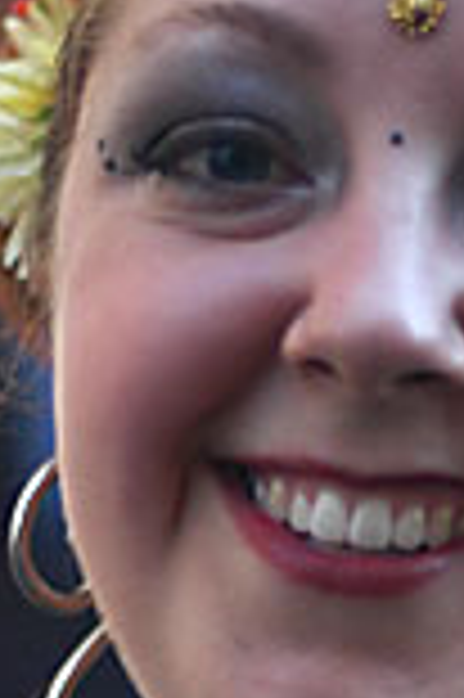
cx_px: 484
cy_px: 806
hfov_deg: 4.7
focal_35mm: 291
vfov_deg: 7.0
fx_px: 5638
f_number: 1.4
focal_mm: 50
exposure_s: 1/1000
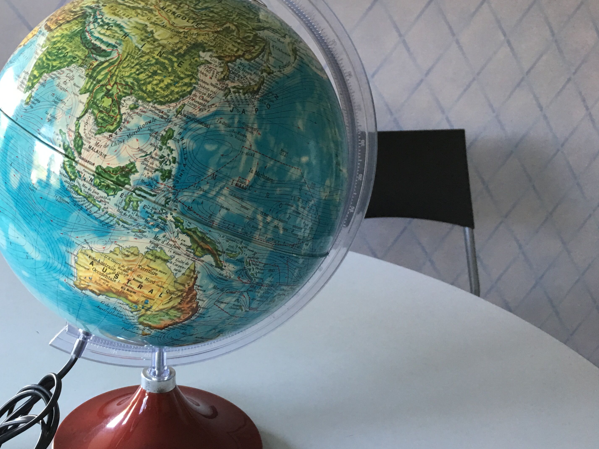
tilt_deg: -15.2
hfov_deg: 44.8
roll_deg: -1.9
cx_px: 178
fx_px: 709
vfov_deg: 35.1
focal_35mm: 41
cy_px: 204
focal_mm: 4.15
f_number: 2.2
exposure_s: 1/17
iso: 64
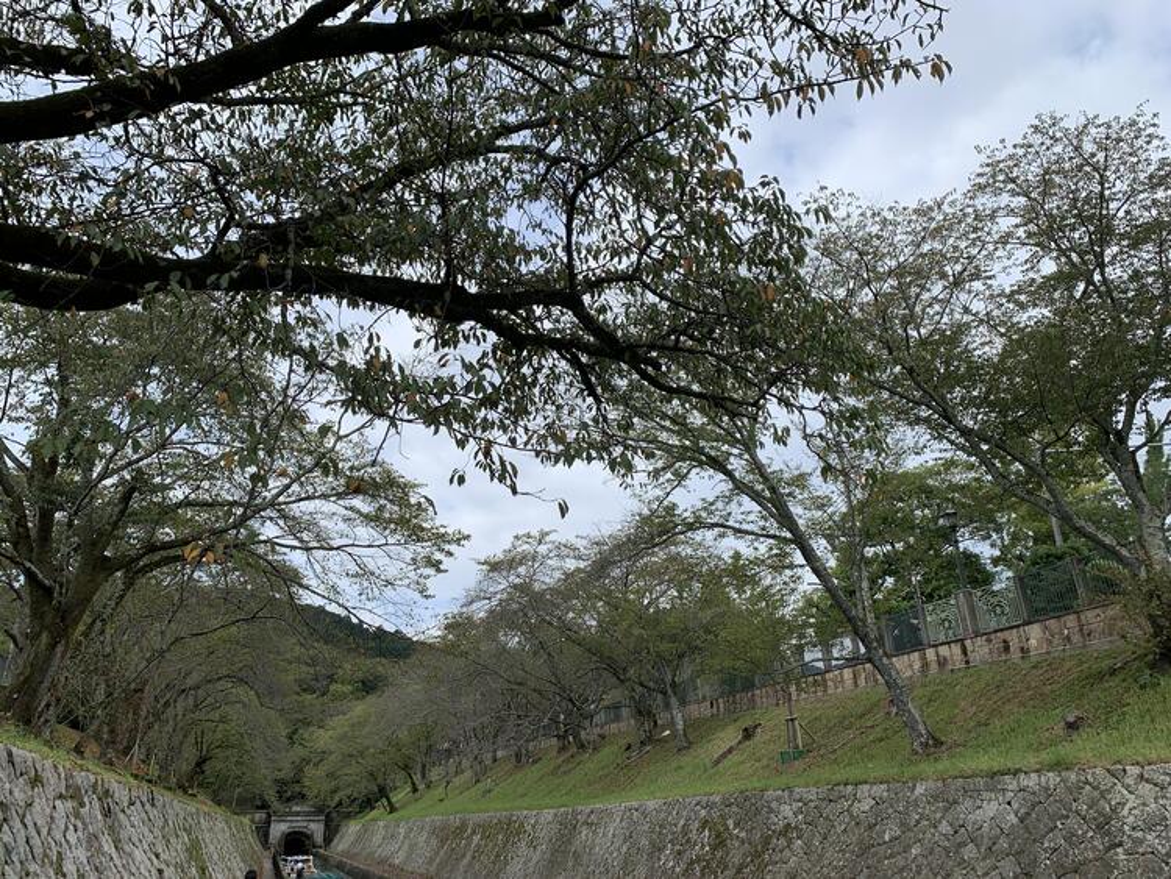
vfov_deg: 53.1
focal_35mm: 26
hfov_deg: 67.3
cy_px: 440
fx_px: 880
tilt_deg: +24.4
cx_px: 586
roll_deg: +0.6
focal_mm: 4.2
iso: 25
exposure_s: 1/1447
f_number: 1.8
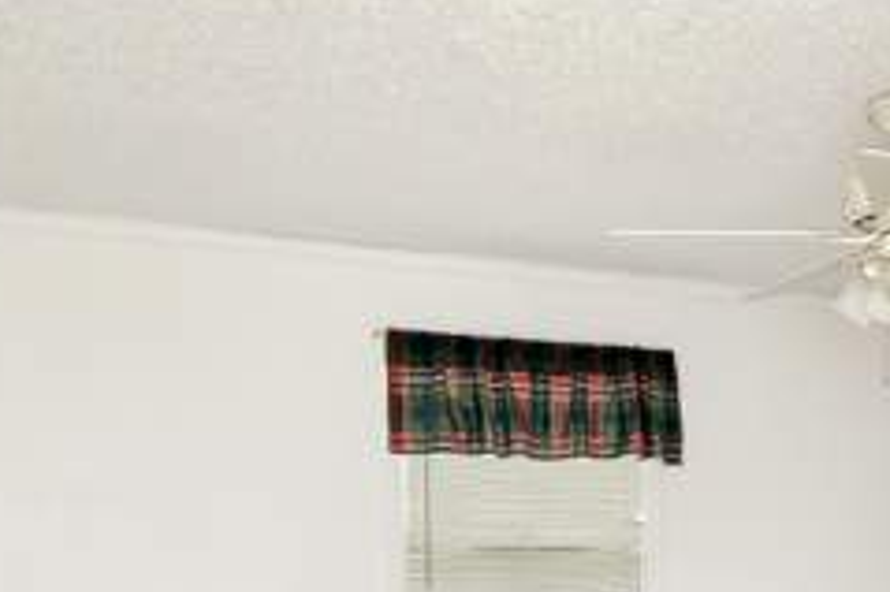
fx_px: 1186
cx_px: 719
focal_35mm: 48
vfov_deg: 26.2
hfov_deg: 39.4
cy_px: 624
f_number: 1.7
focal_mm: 6.3
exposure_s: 1/40
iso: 125
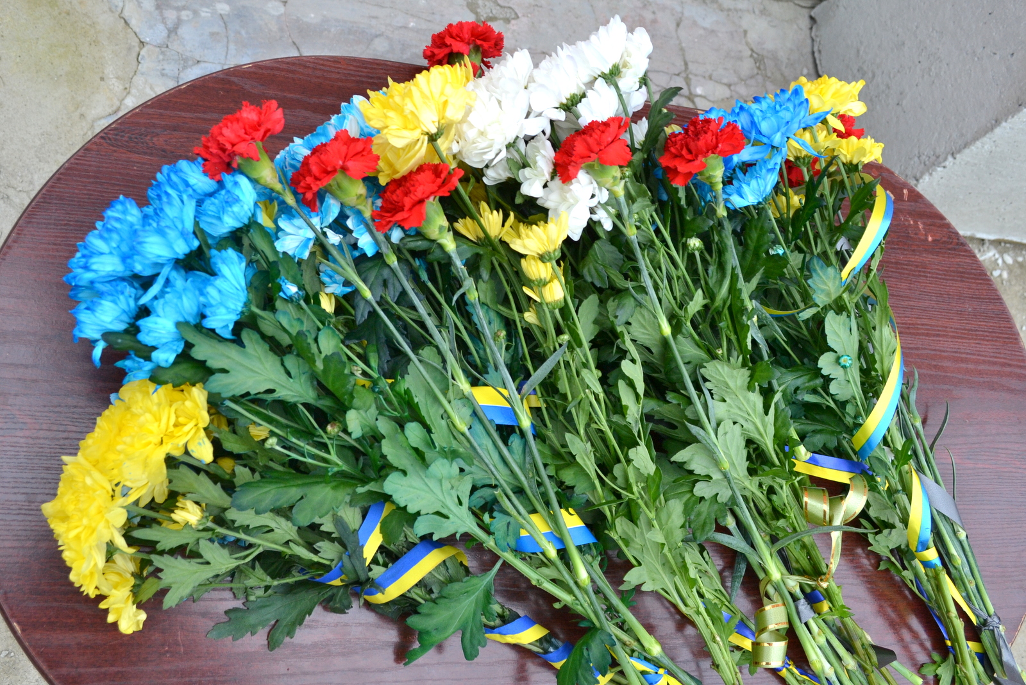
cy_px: 342
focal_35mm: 30
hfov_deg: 61.9
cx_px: 513
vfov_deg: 43.6
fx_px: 855
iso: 360
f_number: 5.6
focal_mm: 20
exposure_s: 1/250
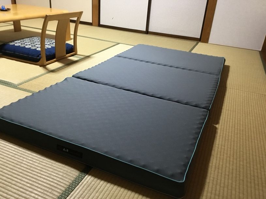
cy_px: 100
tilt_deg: -26.2
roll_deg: -4.6
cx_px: 133
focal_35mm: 31
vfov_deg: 45.4
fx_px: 238
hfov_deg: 58.4
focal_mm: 3.3
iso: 200
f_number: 2.4
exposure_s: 1/33
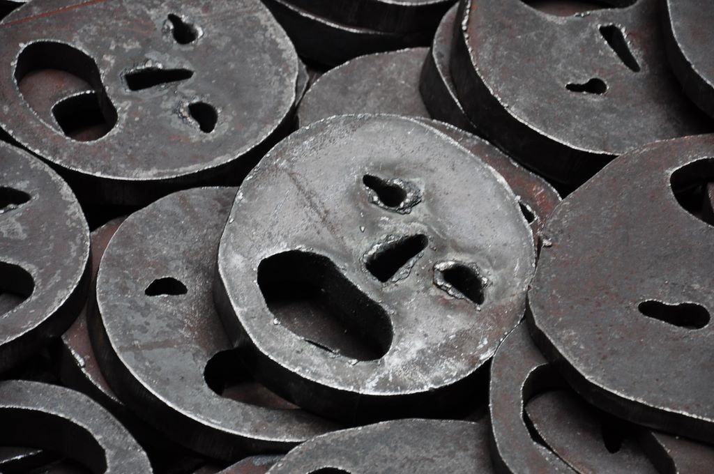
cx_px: 357
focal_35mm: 158
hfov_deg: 13.1
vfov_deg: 8.7
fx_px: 3120
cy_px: 237
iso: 800
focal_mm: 105
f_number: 5.6
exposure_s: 1/6
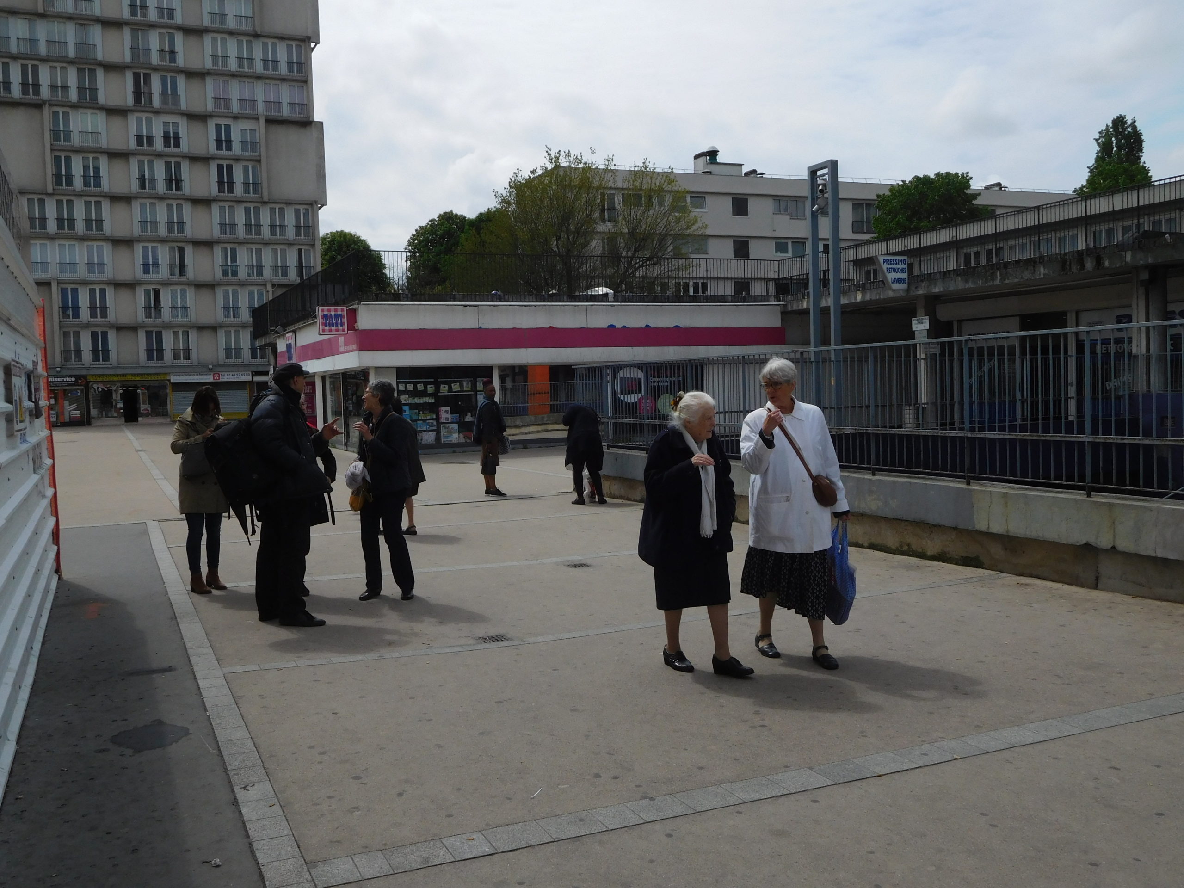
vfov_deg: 44.2
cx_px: 592
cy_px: 444
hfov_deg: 56.8
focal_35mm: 32
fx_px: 1095
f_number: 7.2
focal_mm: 5.7
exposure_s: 1/800
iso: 125
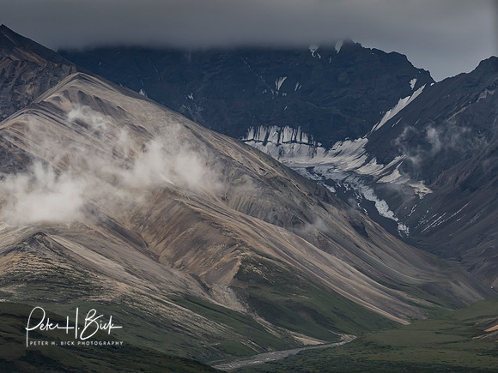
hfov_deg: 8.0
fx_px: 3539
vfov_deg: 6.0
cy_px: 174
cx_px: 266
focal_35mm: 246
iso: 640
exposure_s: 1/1000
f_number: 6.3
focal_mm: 115
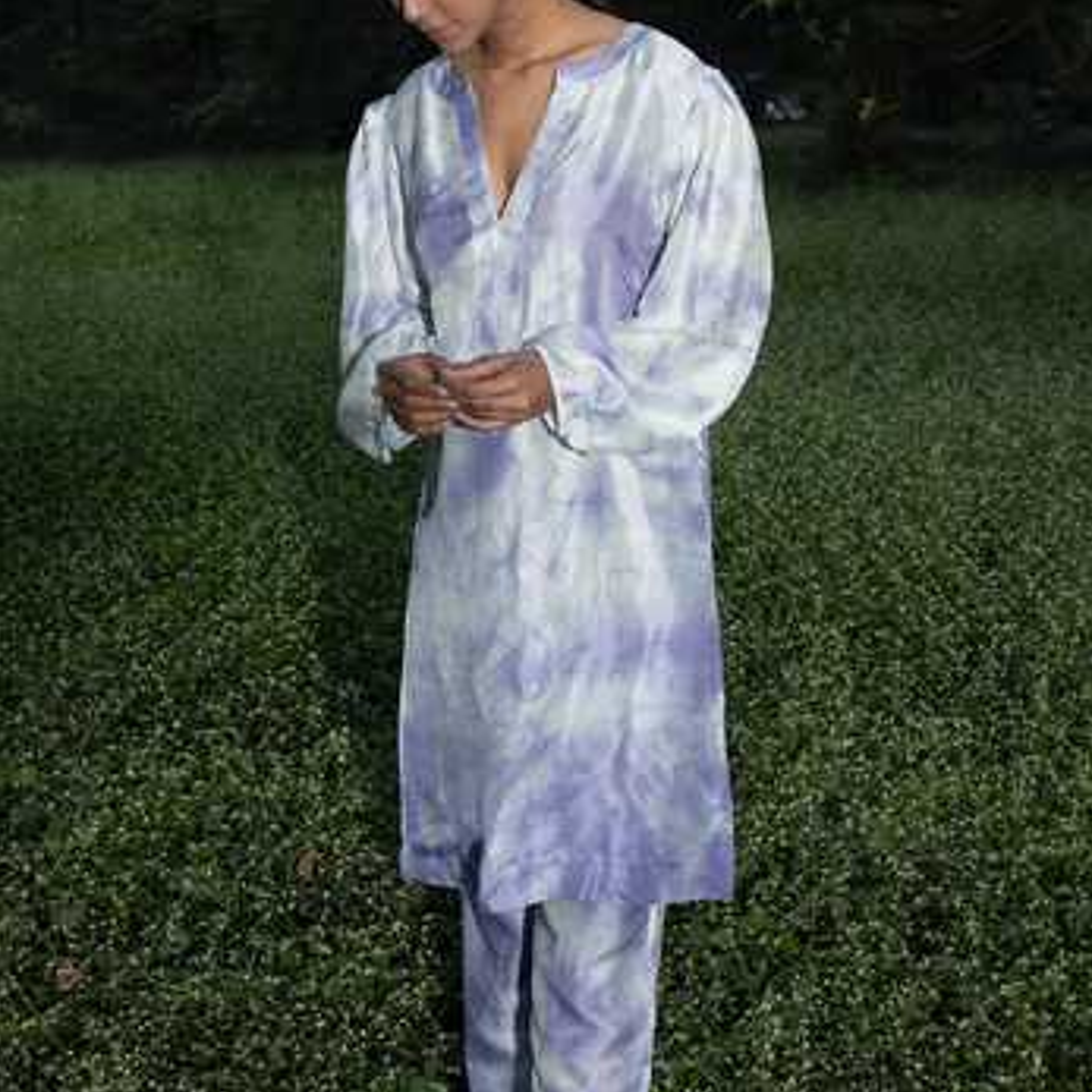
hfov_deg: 37.6
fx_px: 1606
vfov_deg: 37.5
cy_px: 568
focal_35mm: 45
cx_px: 544
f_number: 5
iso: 400
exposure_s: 1/200
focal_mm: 35
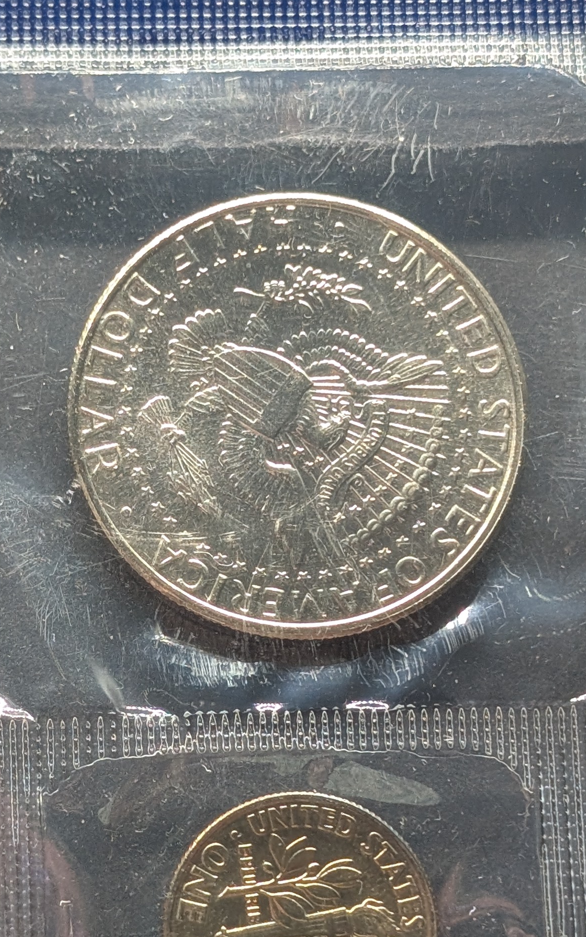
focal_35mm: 113
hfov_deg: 11.6
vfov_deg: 18.4
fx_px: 2887
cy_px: 612
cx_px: 197
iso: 74
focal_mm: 6.9
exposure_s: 1/42
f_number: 1.68
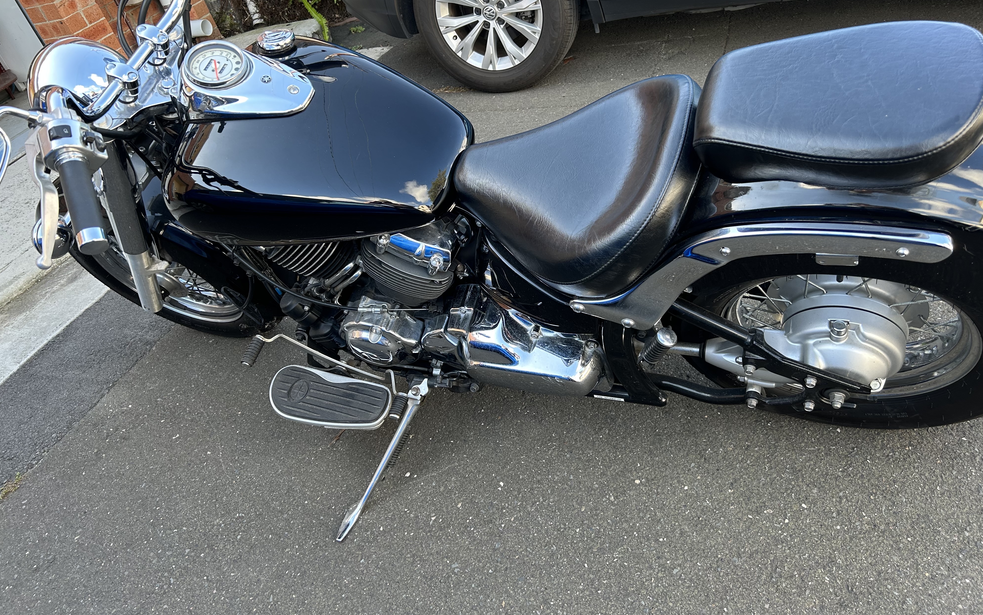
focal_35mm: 28
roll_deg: +18.3
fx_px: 750
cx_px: 495
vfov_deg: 44.4
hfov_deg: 66.5
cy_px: 269
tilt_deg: -34.0
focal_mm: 5.7
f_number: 1.5
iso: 50
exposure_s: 1/165
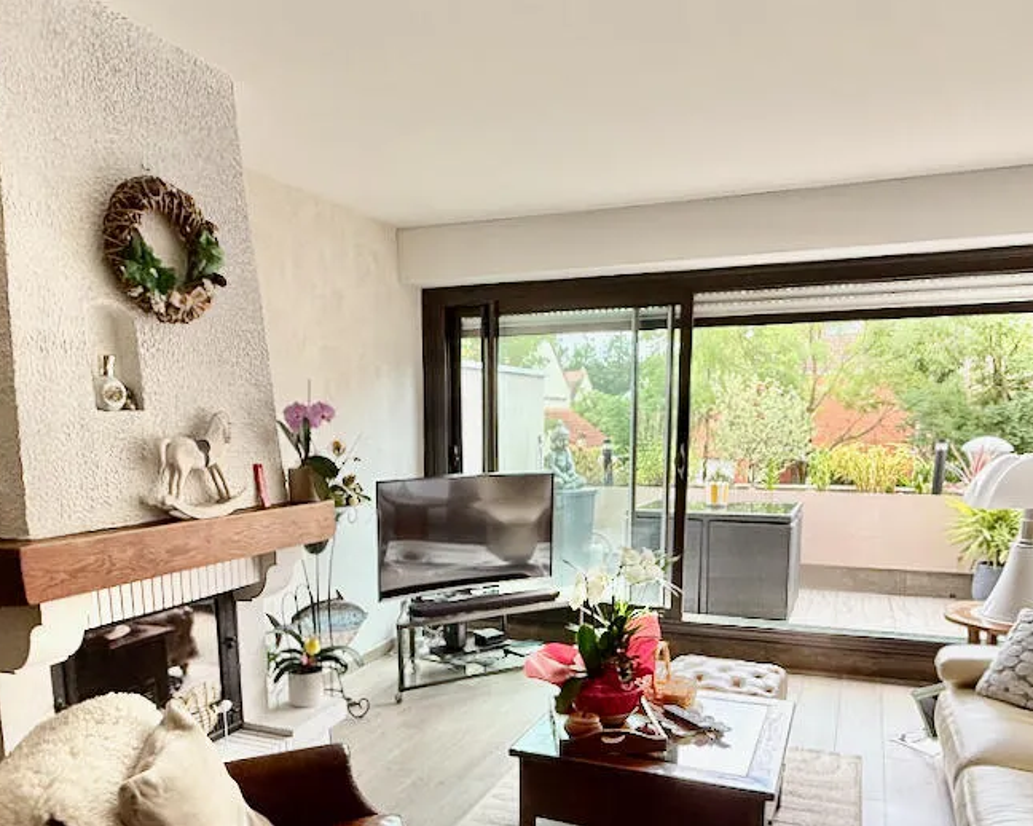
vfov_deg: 52.0
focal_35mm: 27
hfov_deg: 64.1
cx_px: 512
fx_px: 825
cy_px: 560
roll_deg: +0.8
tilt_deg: -9.9
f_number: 2.2
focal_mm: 2.22
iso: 64
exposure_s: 1/168
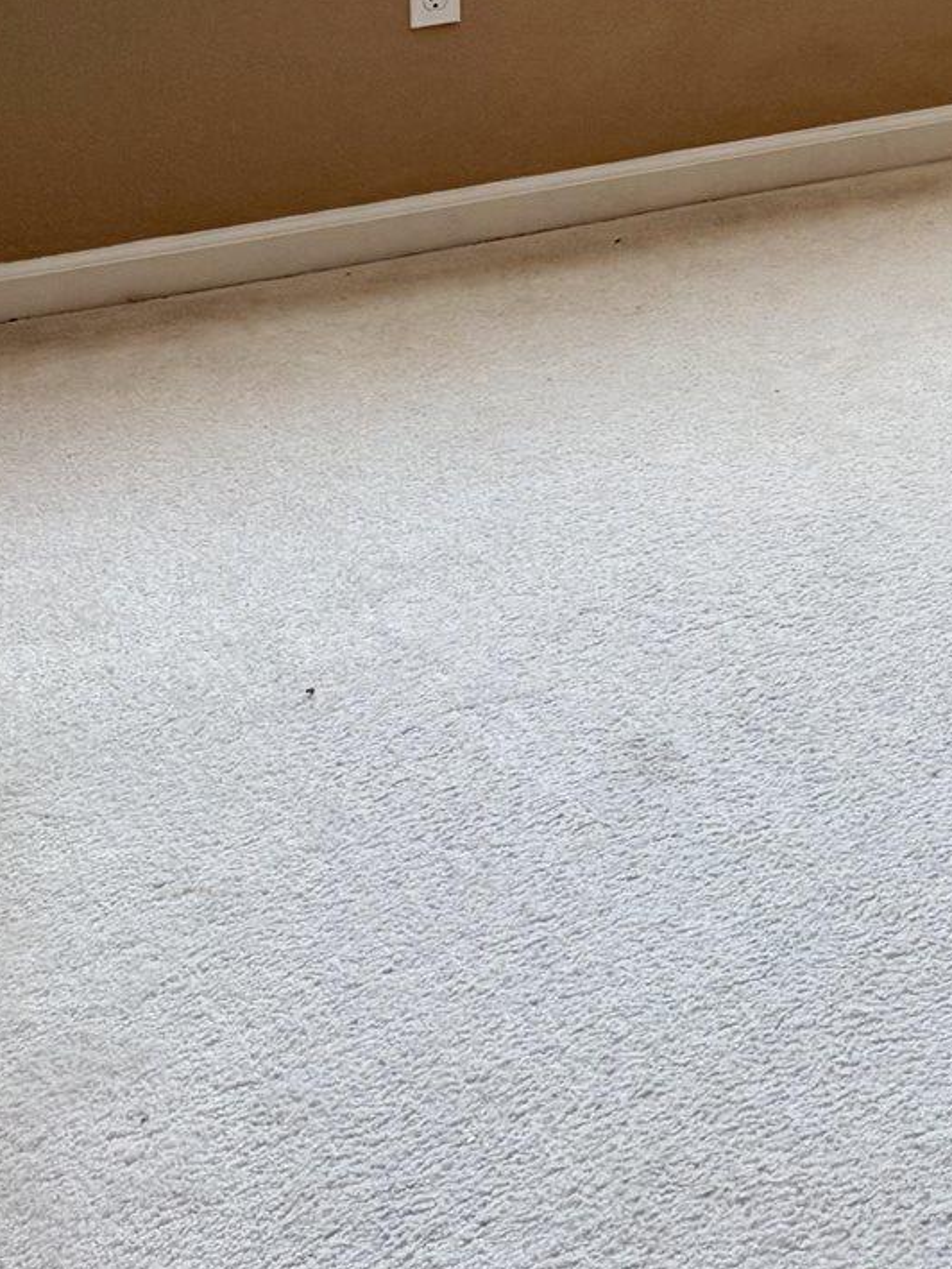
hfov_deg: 18.0
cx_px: 1135
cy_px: -641
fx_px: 2859
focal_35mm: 78
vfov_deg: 21.1
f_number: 1.78
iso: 100
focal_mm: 6.76
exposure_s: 1/298
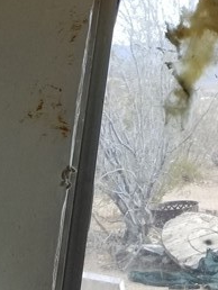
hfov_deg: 13.7
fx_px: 863
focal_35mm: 103
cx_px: 308
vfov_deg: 16.1
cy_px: -232
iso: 50
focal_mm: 4.3
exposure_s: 1/391
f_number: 1.7
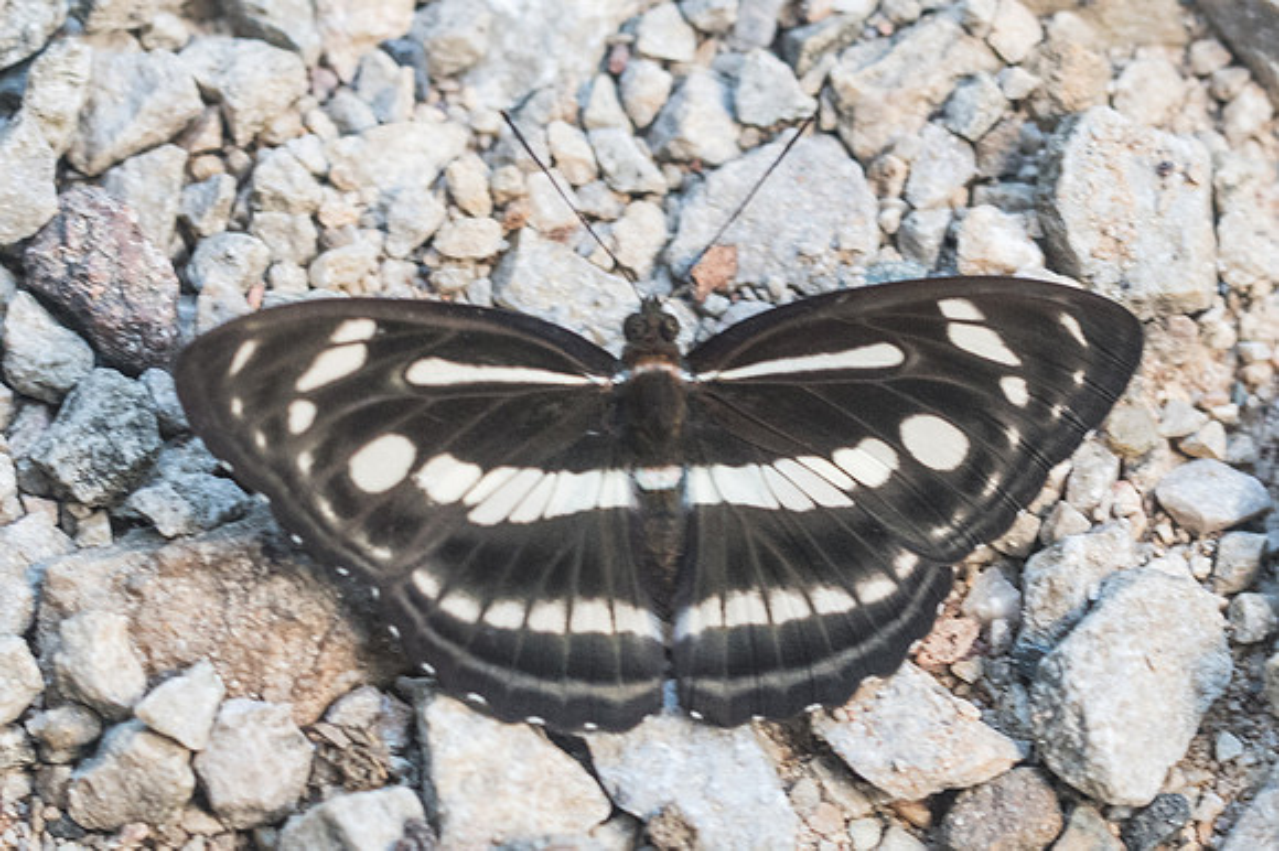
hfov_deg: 4.4
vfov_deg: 2.9
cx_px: 640
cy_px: 433
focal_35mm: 470
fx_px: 16690
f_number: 4.5
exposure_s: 1/160
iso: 640
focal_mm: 150
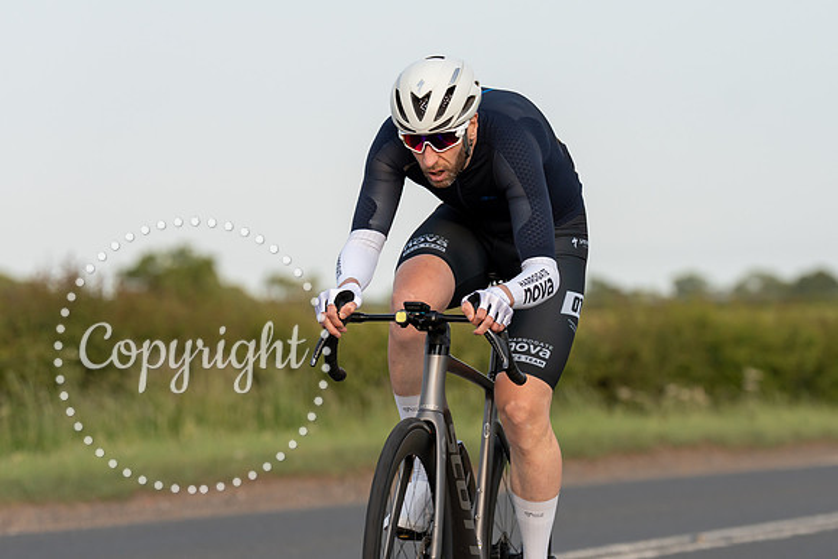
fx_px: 4996
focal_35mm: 215
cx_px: 563
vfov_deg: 6.4
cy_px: 227
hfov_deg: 9.6
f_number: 3.5
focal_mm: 132
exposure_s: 1/1000
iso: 160
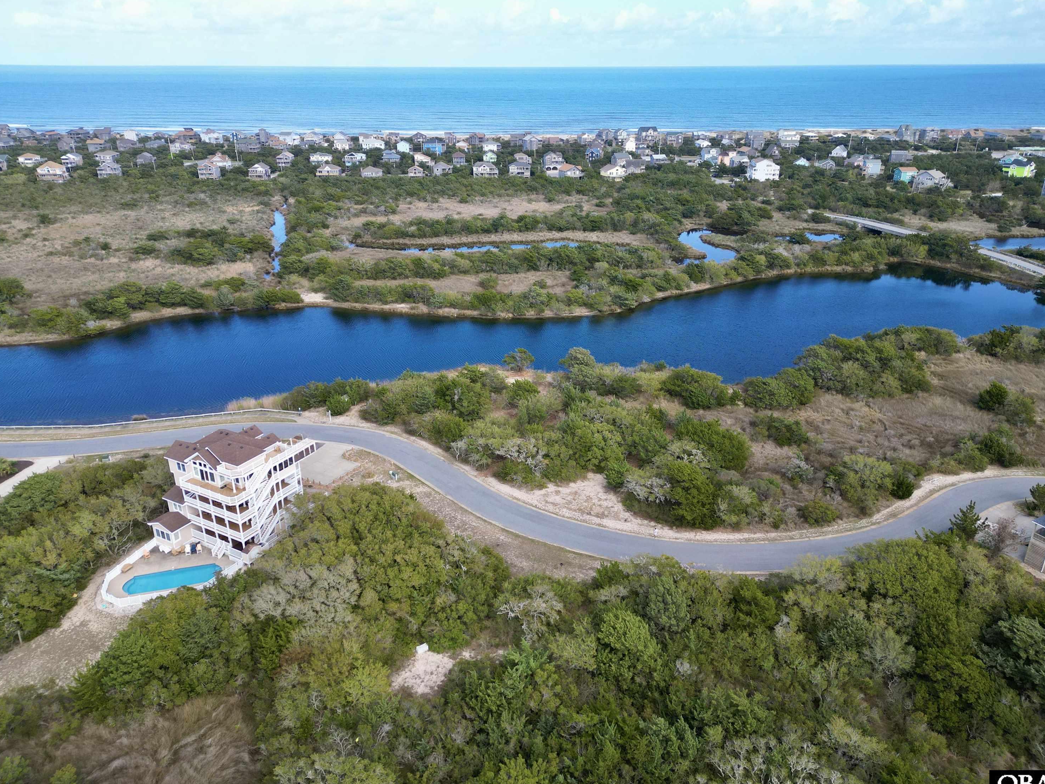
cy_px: 387
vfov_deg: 54.9
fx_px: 755
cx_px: 530
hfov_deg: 69.4
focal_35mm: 25
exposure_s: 1/1000
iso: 100
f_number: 1.7
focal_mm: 6.72
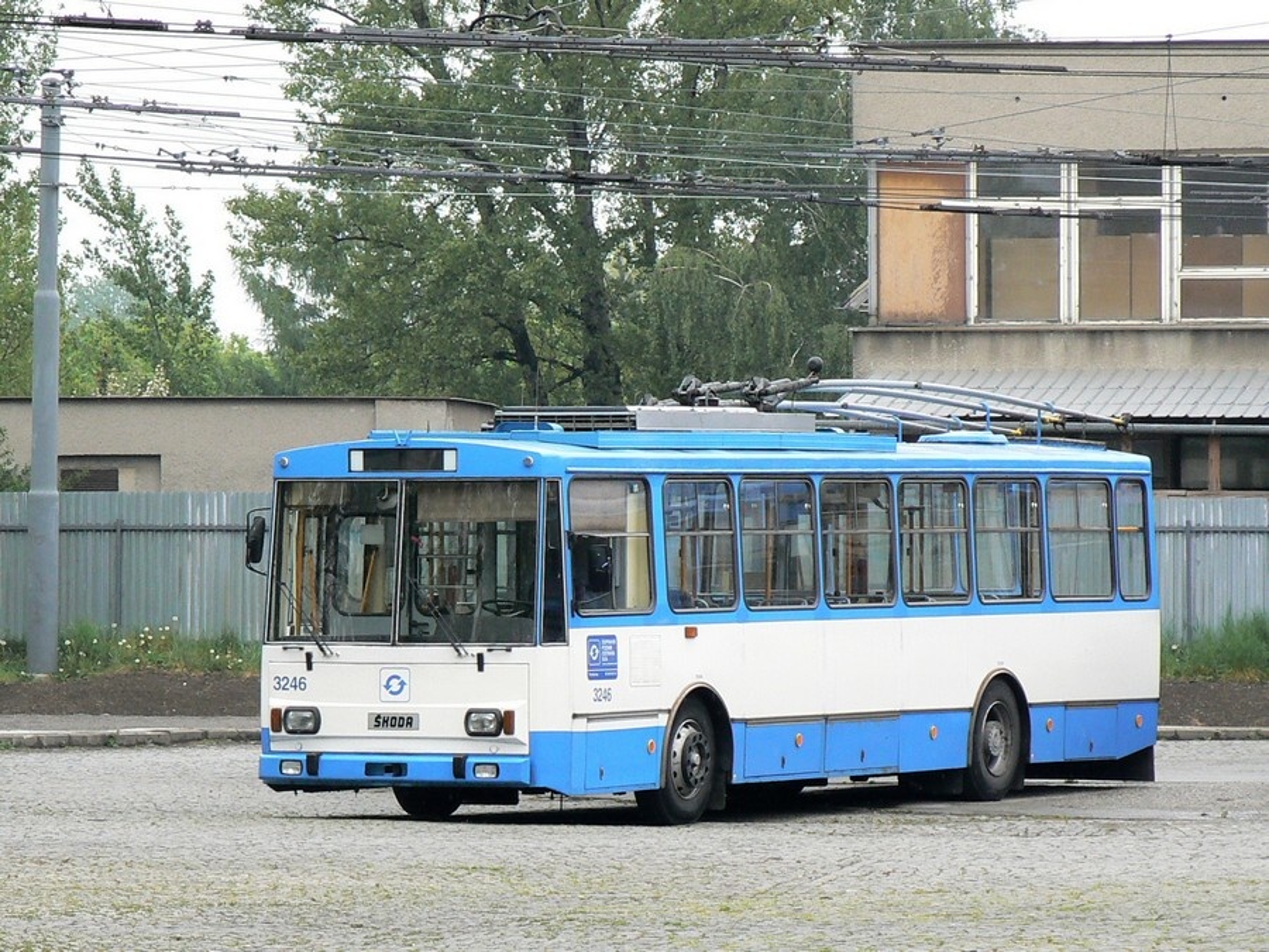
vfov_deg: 6.7
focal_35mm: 222
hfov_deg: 8.9
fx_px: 8138
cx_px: 634
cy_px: 476
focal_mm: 30.4
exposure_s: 1/500
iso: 160
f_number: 3.3
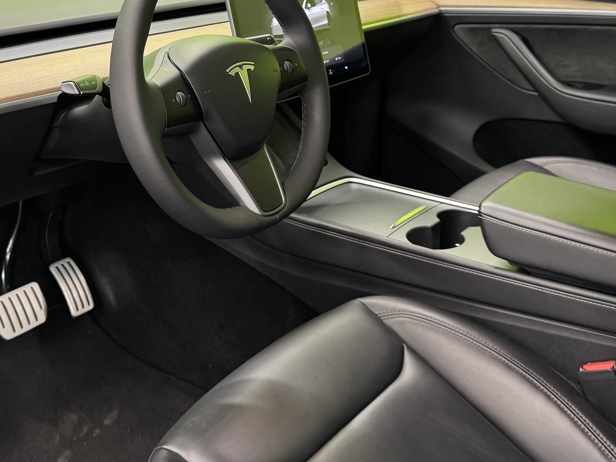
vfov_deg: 33.4
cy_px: 98
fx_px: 747
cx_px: 245
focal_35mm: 42
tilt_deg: -14.6
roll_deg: -0.2
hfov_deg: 44.6
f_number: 1.78
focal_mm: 6.76
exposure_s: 1/50
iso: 250
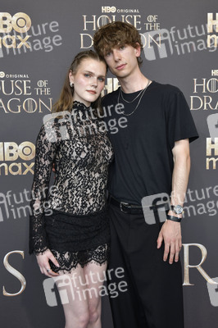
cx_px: 109
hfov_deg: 33.3
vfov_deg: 48.5
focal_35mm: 40
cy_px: 164
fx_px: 364
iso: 400
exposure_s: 1/250
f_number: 6.3
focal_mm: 40
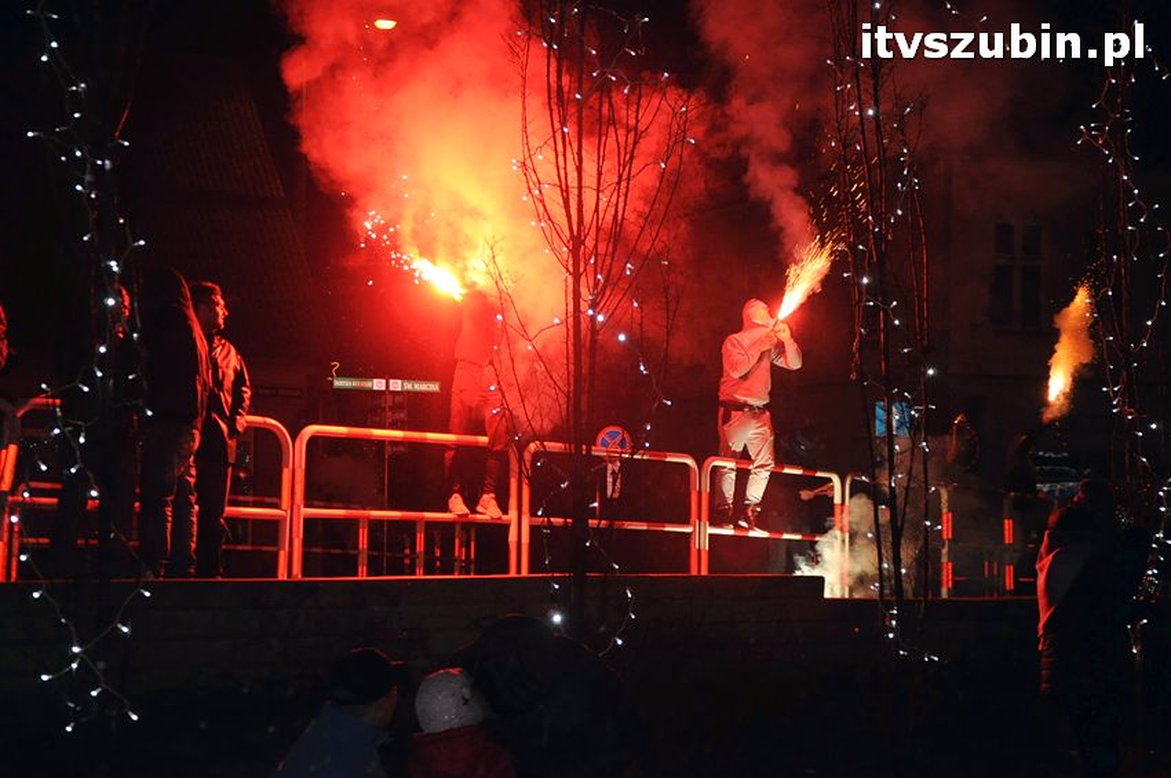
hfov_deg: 27.0
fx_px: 2437
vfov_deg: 18.1
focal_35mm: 75
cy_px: 389
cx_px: 586
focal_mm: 50
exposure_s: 1/200
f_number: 5
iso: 1600
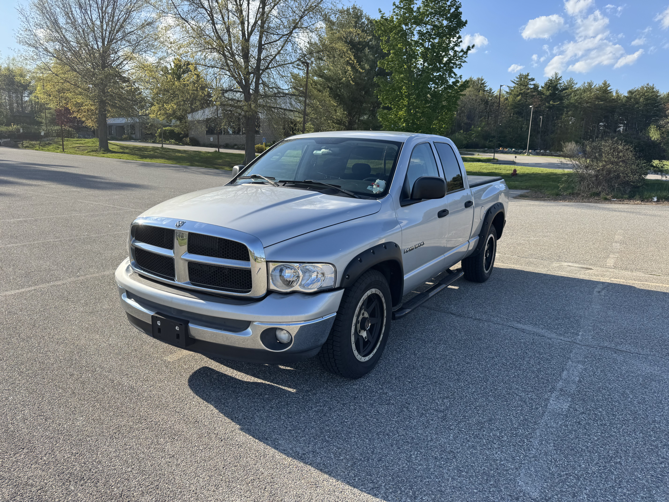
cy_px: 251
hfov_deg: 71.6
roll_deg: -0.6
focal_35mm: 24
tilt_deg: -8.5
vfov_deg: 56.8
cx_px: 334
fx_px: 464
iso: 80
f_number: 1.78
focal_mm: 6.76
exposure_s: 1/2415
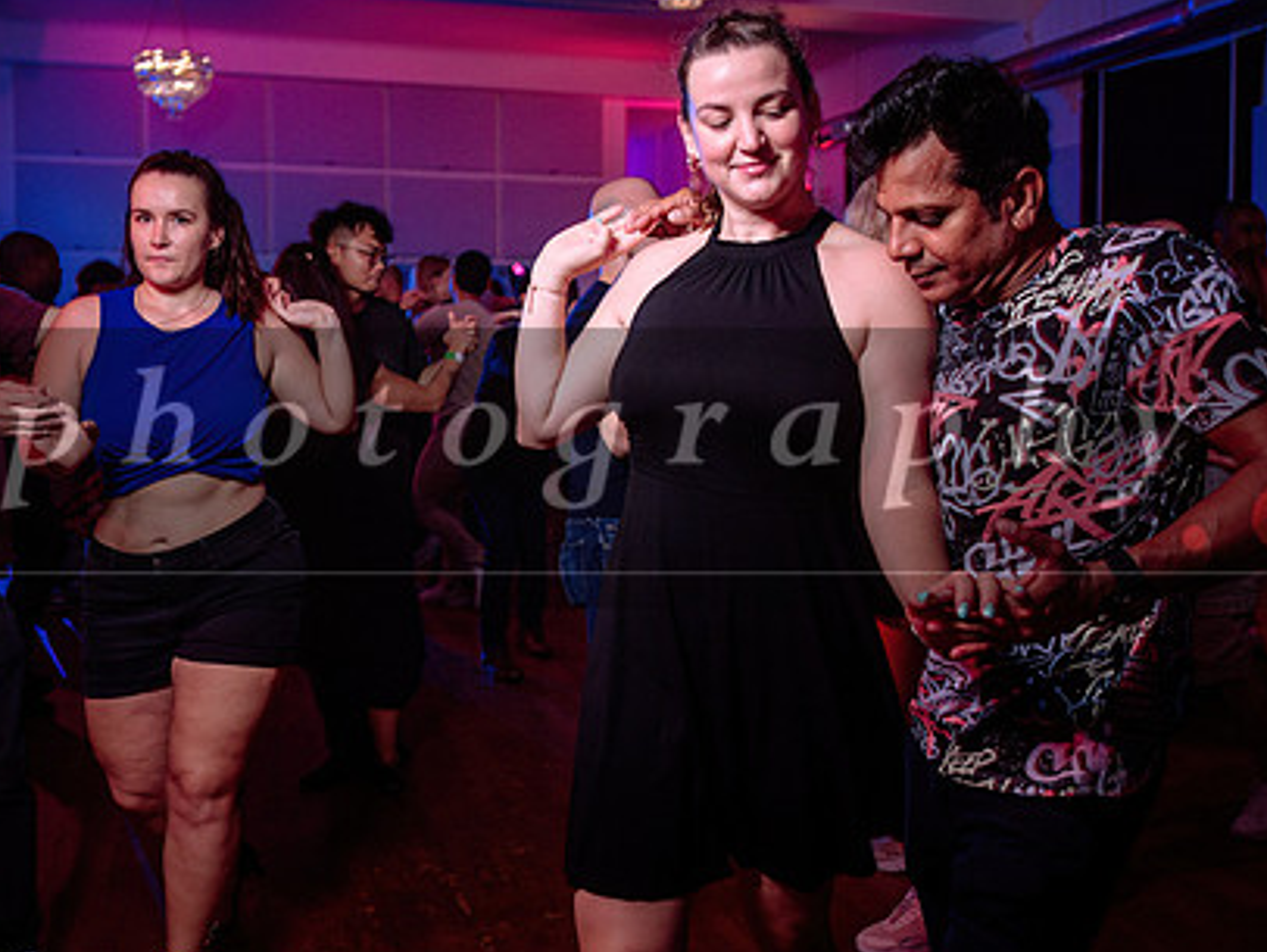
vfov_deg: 38.5
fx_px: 1355
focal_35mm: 37
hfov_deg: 50.1
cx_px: 665
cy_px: 377
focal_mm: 24
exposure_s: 1/60
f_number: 2.8
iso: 800
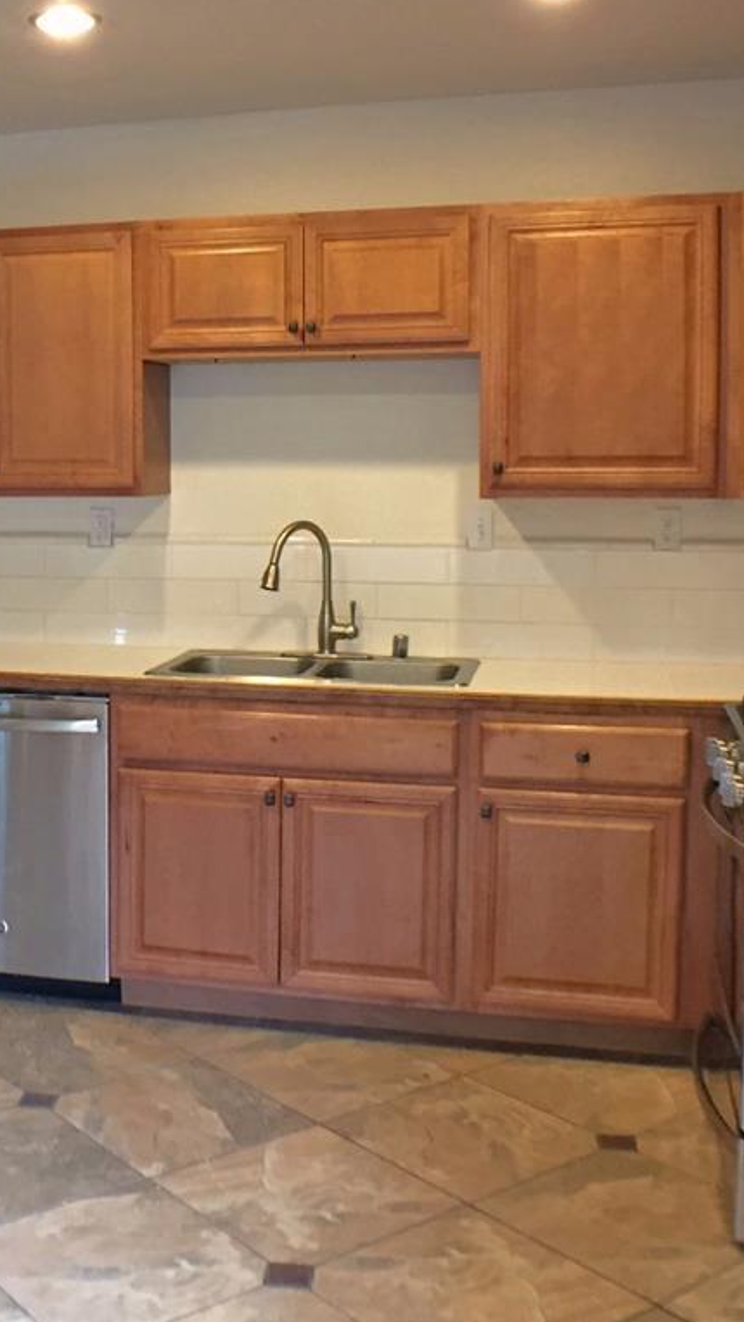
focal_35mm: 62
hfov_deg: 19.2
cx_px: 114
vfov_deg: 33.8
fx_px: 2173
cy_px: 549
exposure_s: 1/30
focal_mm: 4.15
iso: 80
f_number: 2.2
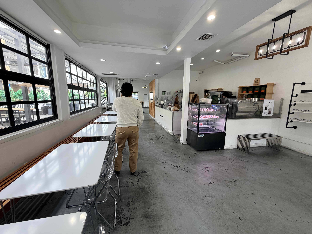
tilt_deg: -7.7
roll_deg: -0.7
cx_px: 156
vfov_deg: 85.7
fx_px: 126
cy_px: 117
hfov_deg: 102.1
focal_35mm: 14
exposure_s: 1/120
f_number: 2.2
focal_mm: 2.22
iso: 125
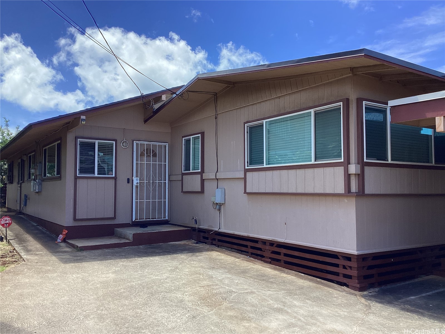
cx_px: 222
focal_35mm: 31
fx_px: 399
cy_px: 167
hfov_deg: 58.4
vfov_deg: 45.4
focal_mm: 3.3
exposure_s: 1/529
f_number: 2.4
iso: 25
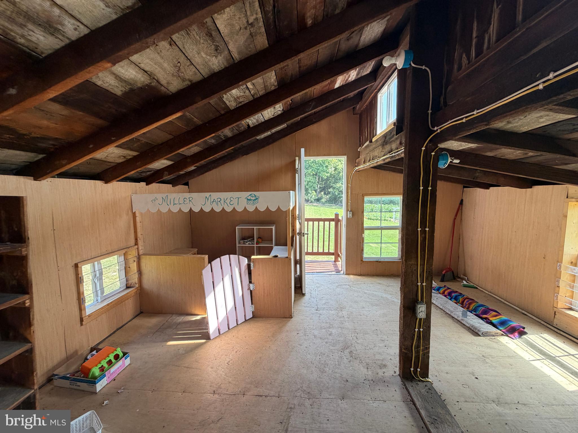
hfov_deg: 102.1
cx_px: 289
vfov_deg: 85.7
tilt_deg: -5.2
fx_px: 234
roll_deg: +1.2
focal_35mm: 14
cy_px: 216
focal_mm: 2.22
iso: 160
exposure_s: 1/121
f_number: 2.2
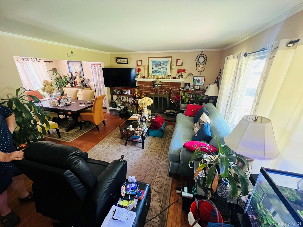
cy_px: 114
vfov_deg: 89.9
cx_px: 152
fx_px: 114
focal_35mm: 13
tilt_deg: -20.4
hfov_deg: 106.2
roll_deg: -0.1
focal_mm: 1.57
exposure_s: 1/55
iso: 1000
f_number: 1.8
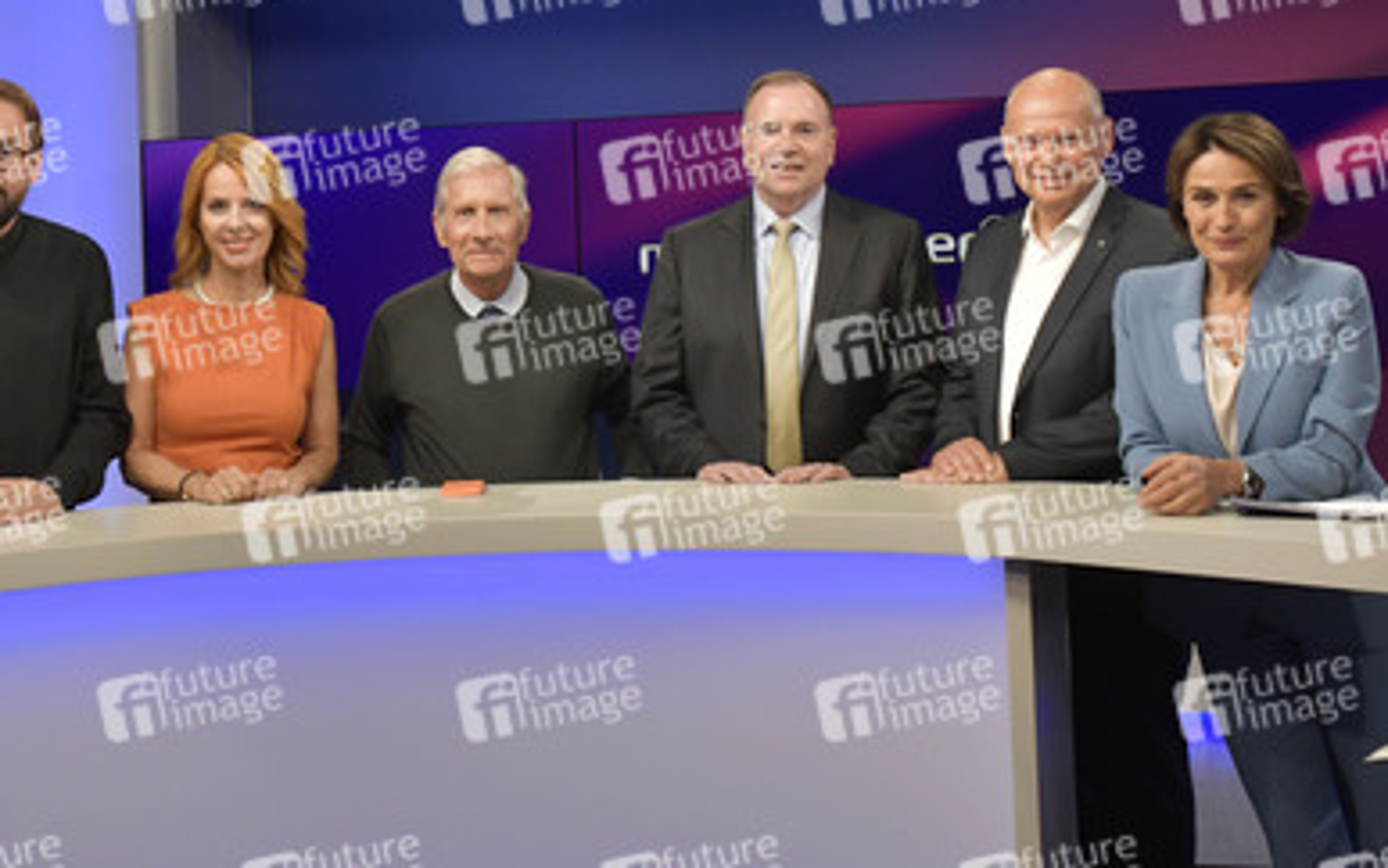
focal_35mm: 38
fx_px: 1438
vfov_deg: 33.6
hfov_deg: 51.4
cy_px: 430
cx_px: 597
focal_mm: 32
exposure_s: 1/200
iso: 2500
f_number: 6.3
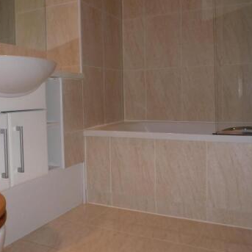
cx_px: 109
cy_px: 109
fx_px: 297
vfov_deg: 45.9
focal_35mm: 36
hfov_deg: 45.9
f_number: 3.3
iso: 200
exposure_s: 1/60
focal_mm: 4.3
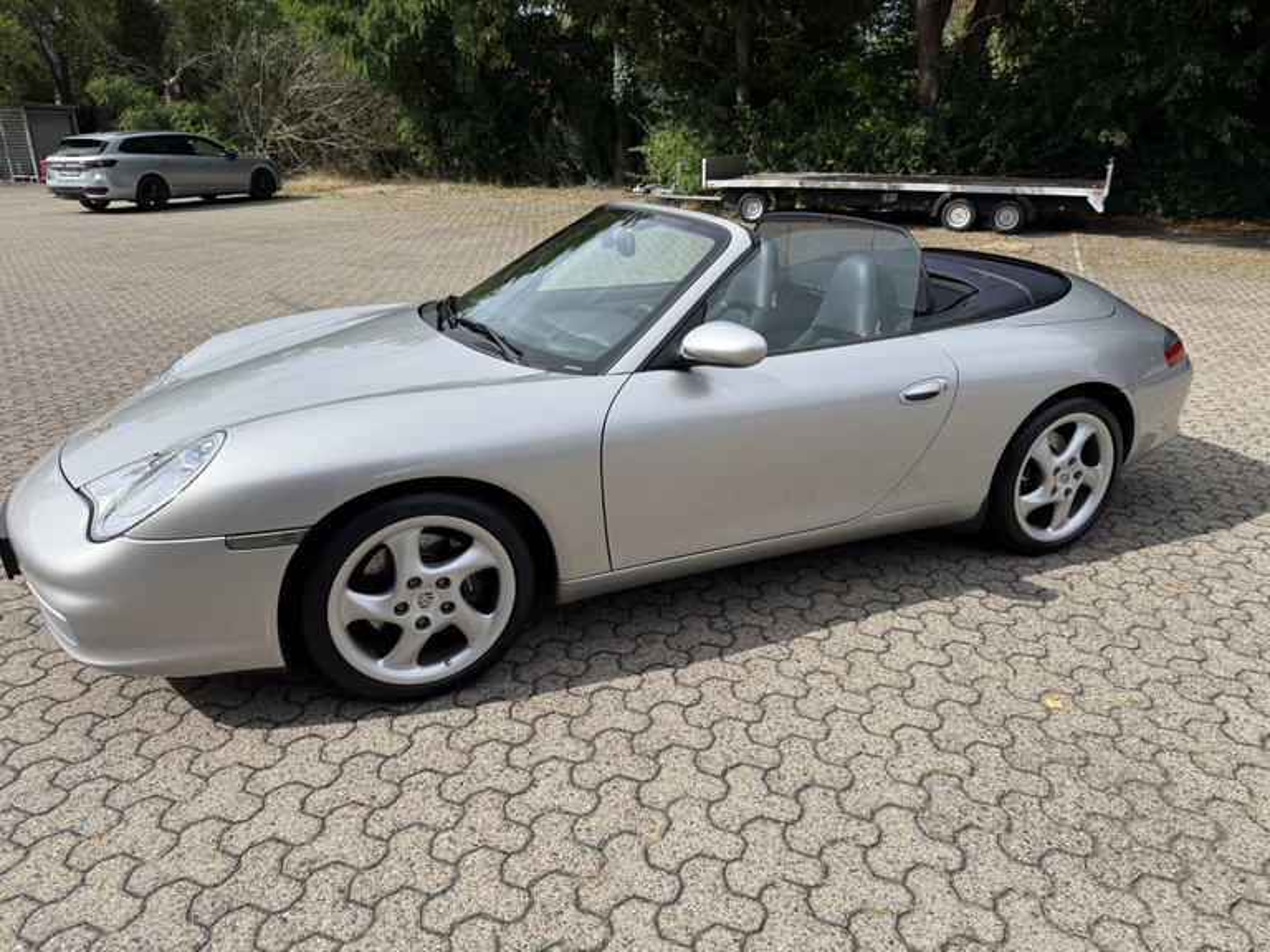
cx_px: 635
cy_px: 476
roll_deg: -0.2
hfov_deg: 71.6
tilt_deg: -19.6
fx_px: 881
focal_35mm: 24
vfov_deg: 56.8
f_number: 1.78
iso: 80
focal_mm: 6.76
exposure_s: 1/3953
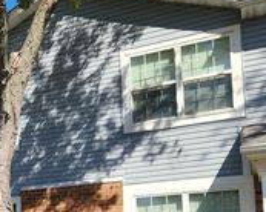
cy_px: 217
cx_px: -58
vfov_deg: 22.5
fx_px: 511
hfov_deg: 25.9
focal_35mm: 65
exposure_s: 1/1414
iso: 20
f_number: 1.8
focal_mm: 5.4
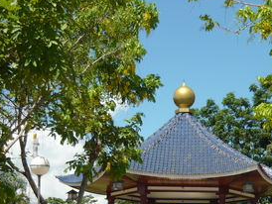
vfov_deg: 18.6
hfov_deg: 25.1
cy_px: 213
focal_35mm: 77
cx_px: 192
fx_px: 606
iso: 100
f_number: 8
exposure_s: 1/160
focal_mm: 5.5
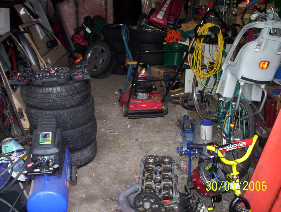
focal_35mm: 38
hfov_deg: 48.9
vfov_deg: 37.9
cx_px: 140
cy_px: 106
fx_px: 309
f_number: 4.5
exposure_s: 1/60
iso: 140
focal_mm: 4.99
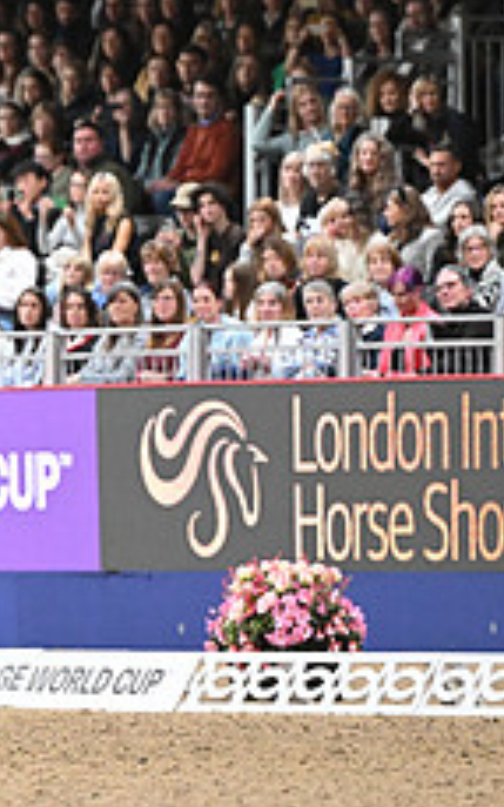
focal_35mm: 516
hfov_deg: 2.5
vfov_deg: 4.1
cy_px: 368
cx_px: -483
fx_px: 11347
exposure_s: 1/800
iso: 6400
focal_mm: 200
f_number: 3.5
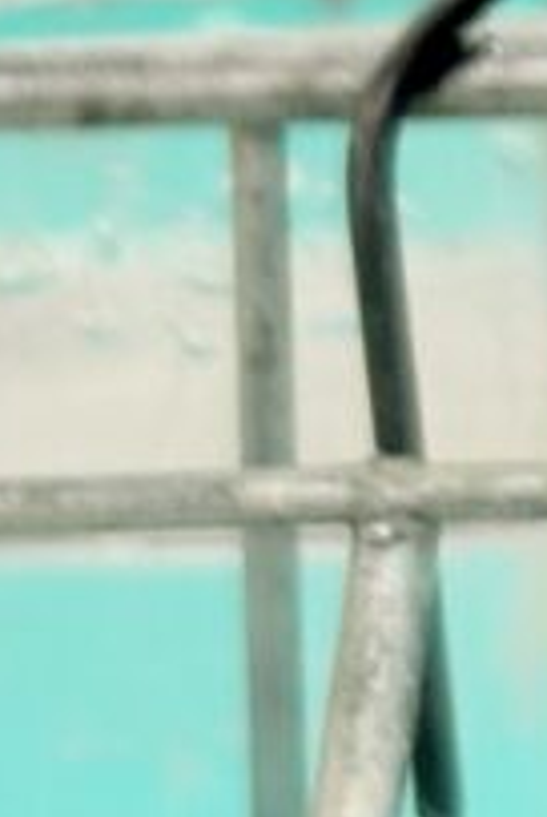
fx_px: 7245
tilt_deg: -5.2
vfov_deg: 6.3
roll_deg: +2.0
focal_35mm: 319
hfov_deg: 4.2
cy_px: -519
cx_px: 1661
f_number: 1.6
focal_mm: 5.96
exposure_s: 1/50
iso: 100
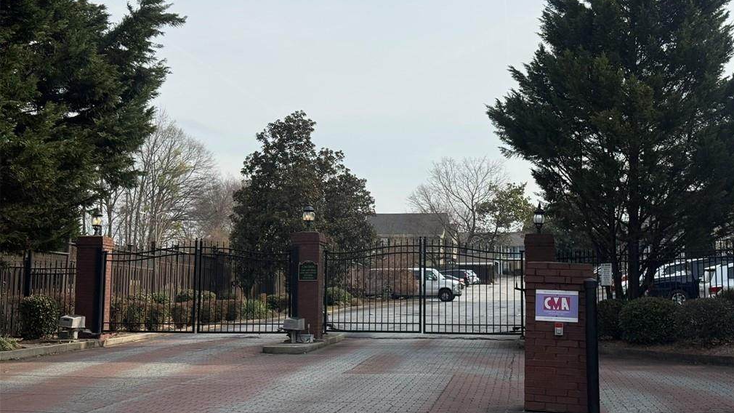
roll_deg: +0.2
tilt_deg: +6.2
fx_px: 1031
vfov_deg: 22.6
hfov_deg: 39.2
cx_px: 371
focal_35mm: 53
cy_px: 203
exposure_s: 1/5208
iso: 64
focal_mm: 6.76
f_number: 1.78
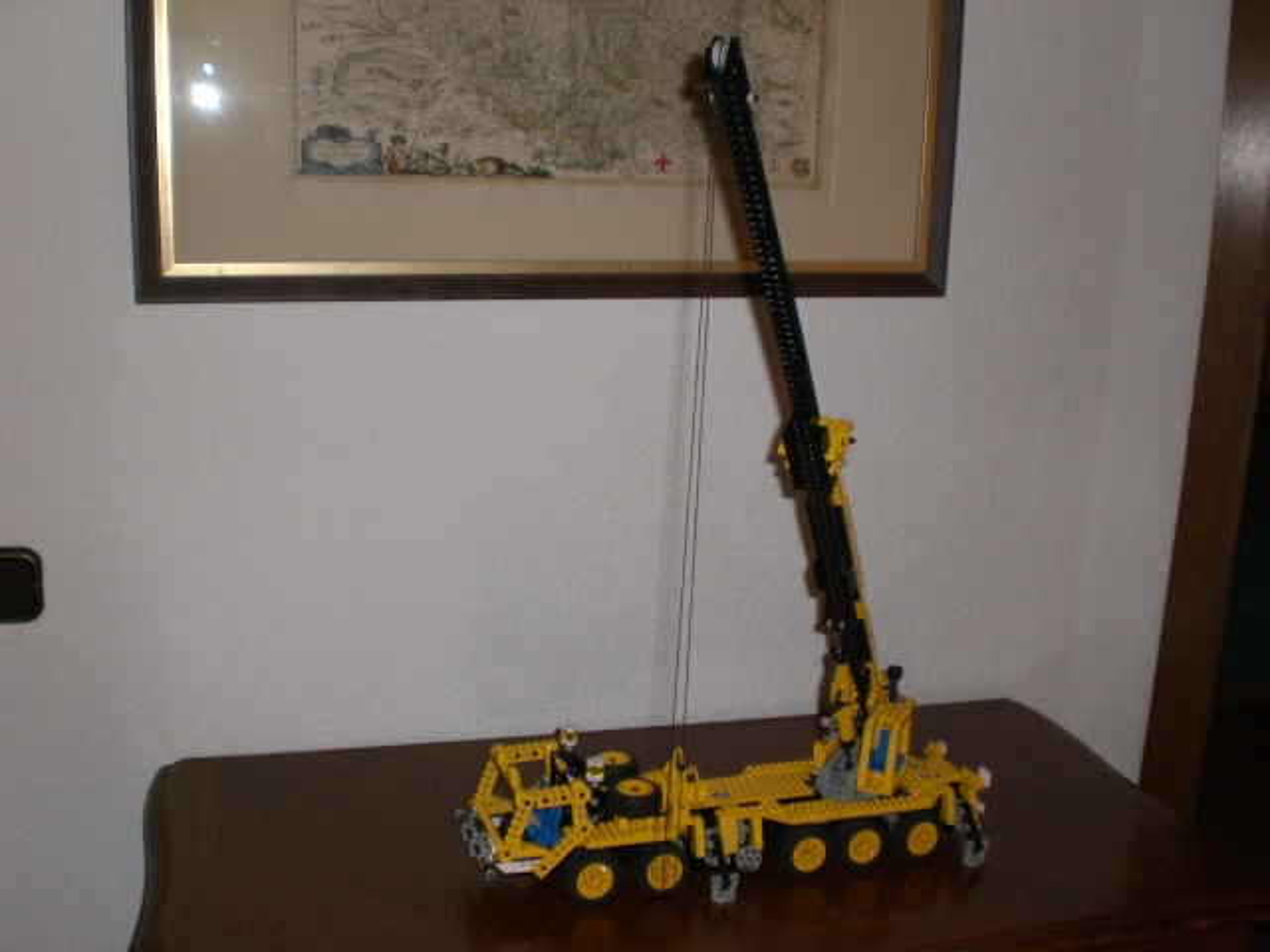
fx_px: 1394
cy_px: 476
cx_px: 635
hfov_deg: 49.0
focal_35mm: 38
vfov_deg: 37.7
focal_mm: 6.3
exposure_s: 1/60
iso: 200
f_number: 3.1
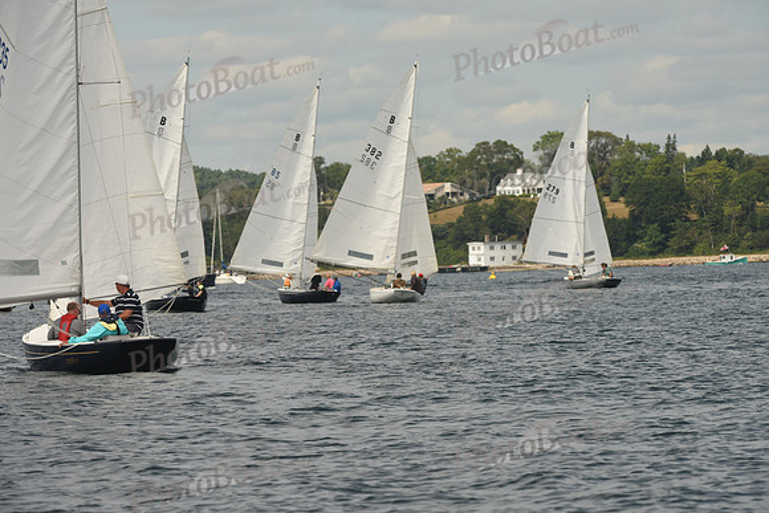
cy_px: 256
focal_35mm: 300
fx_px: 6410
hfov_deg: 6.9
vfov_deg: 4.6
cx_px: 384
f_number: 11
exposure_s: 1/640
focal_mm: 300
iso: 400
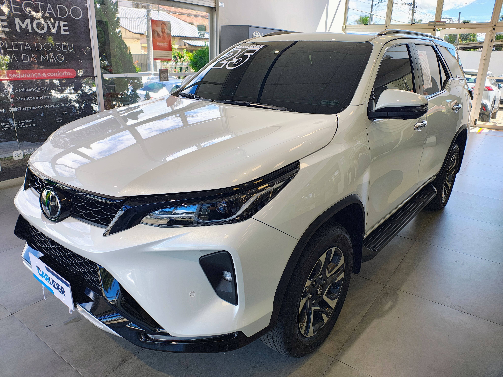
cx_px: 252
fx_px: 363
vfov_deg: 54.9
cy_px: 188
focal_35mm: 25
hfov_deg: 69.4
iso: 105
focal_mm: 5.89
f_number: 1.4
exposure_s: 1/200
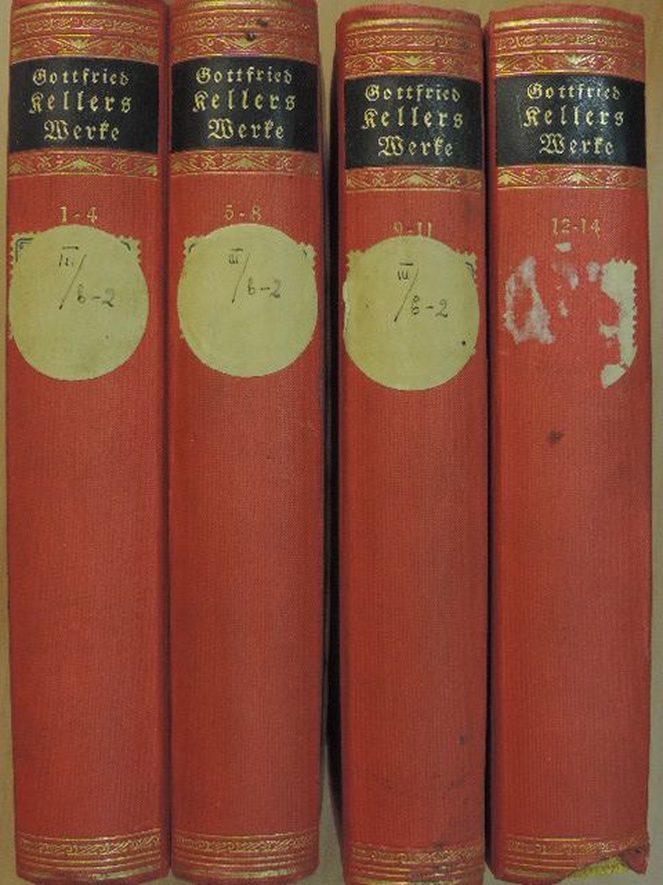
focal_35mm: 50
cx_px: 332
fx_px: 1277
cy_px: 442
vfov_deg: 38.2
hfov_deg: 29.1
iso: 640
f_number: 3.6
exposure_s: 1/100
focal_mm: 8.9
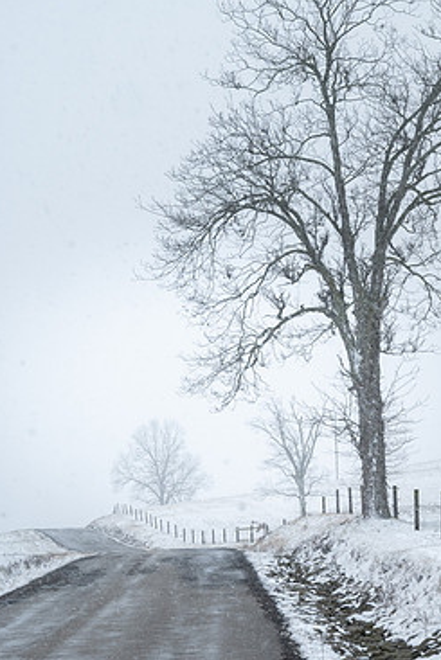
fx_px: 1689
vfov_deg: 22.1
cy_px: 388
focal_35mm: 92
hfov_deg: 14.9
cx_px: 247
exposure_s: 1/200
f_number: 11
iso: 100
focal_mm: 50
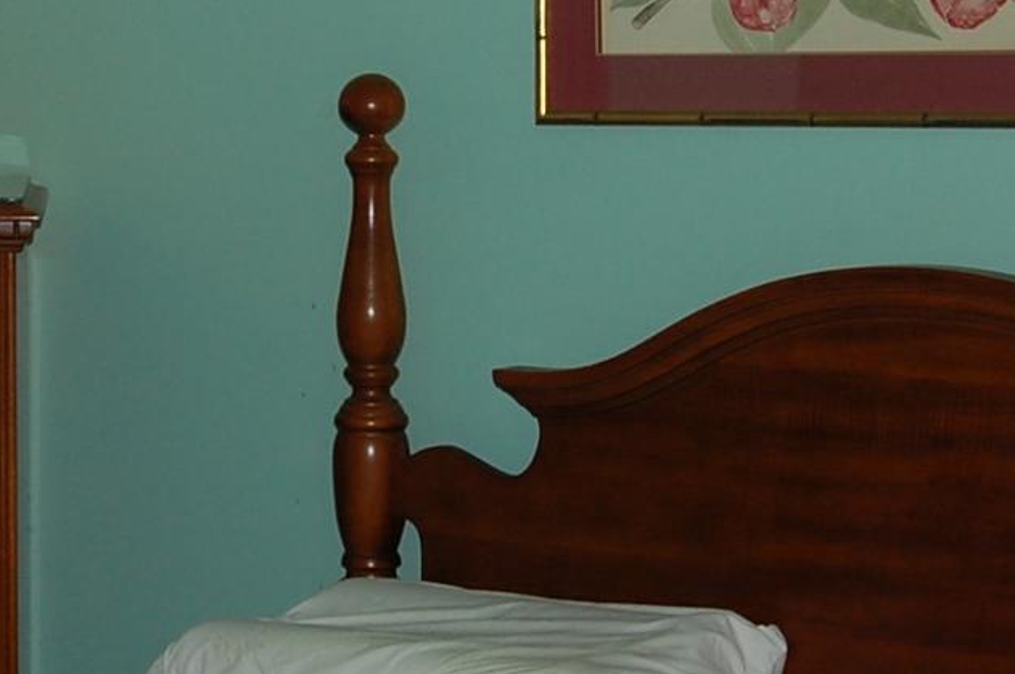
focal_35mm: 146
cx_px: 261
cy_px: 270
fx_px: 4111
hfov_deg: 14.0
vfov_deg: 9.4
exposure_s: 1/60
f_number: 4.2
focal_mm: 30
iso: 400
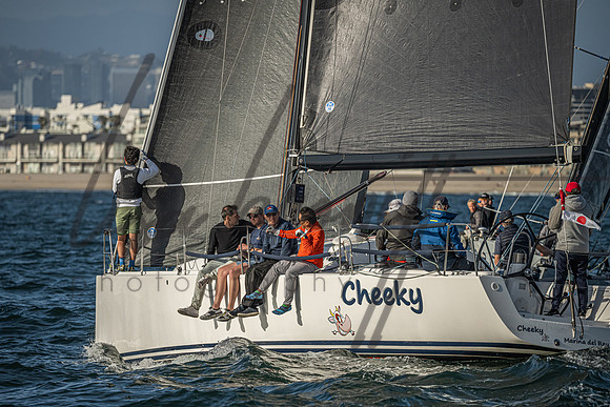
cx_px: 278
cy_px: 213
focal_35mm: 320
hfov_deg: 6.4
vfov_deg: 4.3
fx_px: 5423
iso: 500
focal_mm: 290
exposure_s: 1/6400
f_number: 5.3
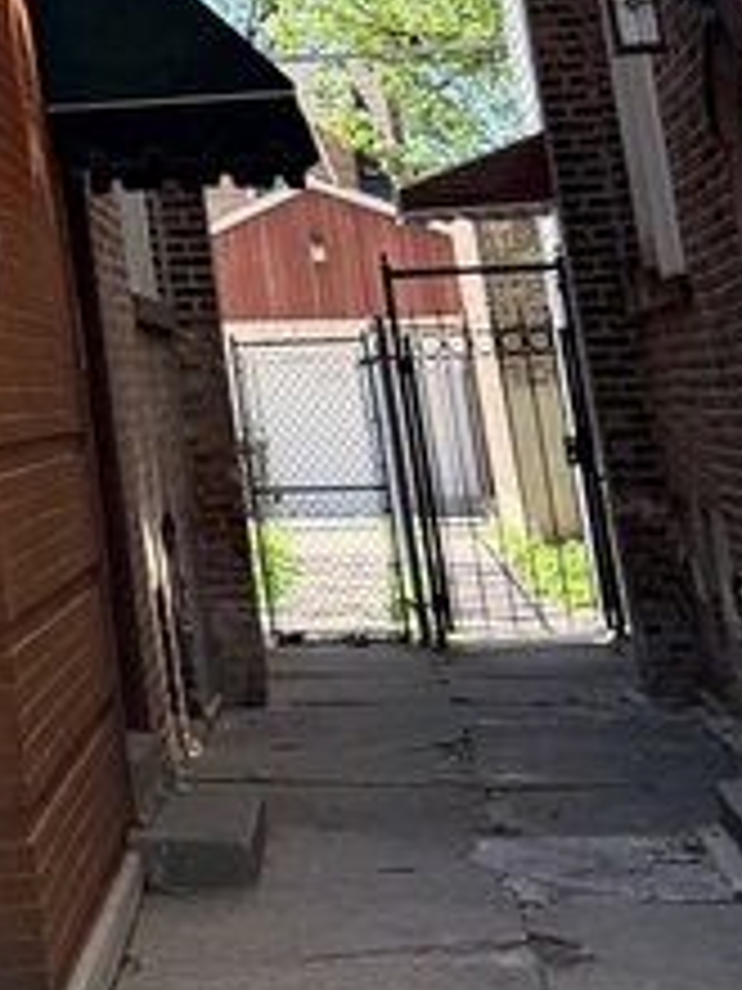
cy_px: -657
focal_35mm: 118
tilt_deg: +16.6
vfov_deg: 15.0
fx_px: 3372
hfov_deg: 10.8
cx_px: -1003
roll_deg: +1.5
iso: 100
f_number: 1.78
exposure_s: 1/931
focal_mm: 6.76
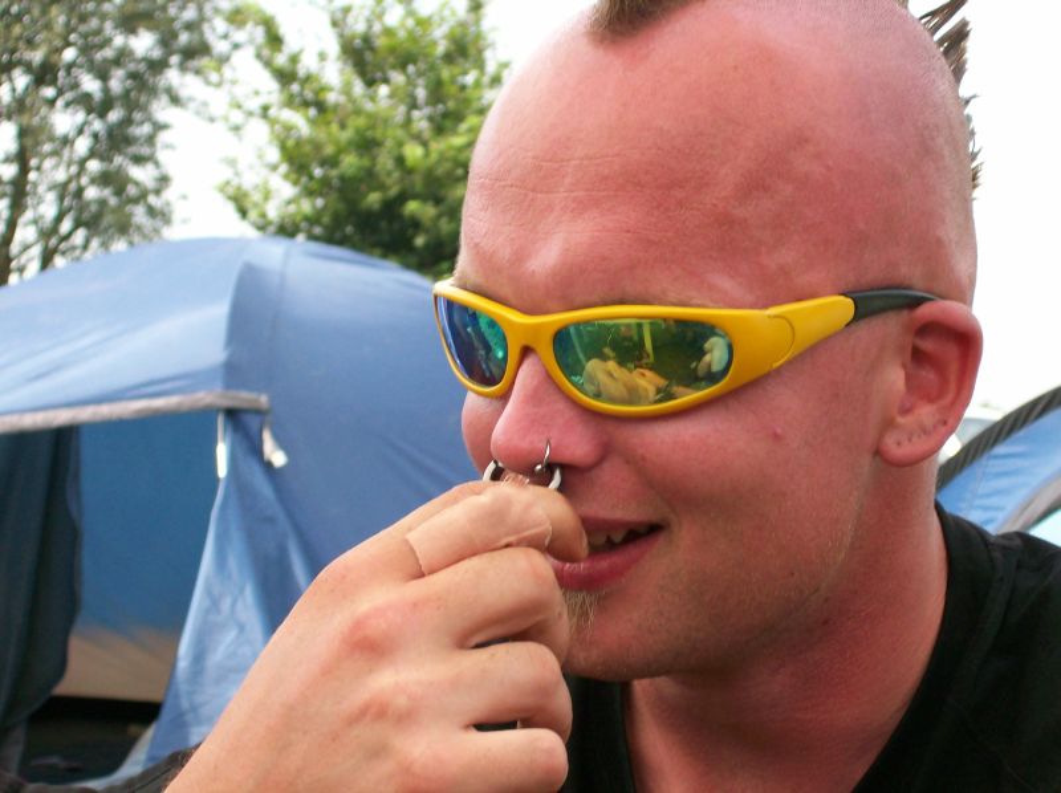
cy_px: 396
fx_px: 2663
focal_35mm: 87
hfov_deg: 22.5
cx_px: 530
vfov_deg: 16.9
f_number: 4.3
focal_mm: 14.3
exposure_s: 1/302
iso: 80
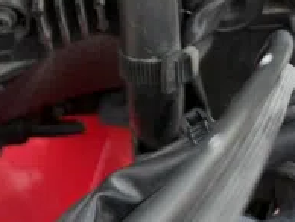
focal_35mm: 79
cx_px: 68
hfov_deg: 24.4
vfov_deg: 17.6
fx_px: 674
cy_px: -64
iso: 80
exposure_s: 1/121
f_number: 1.78
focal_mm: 6.76
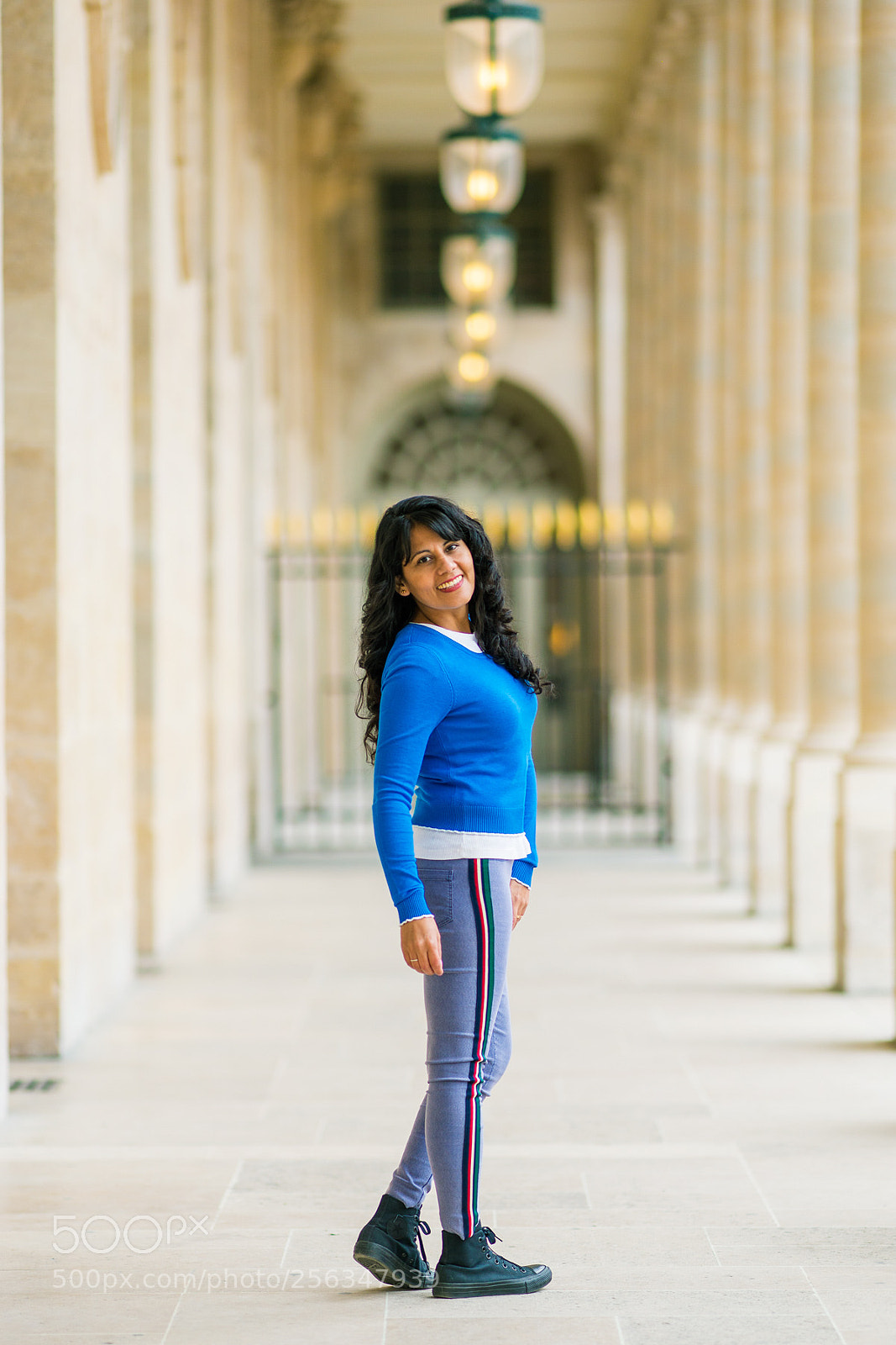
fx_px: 5039
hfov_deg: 10.2
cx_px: 448
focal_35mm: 135
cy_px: 672
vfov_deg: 15.2
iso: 200
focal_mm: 135
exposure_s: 1/800
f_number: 2
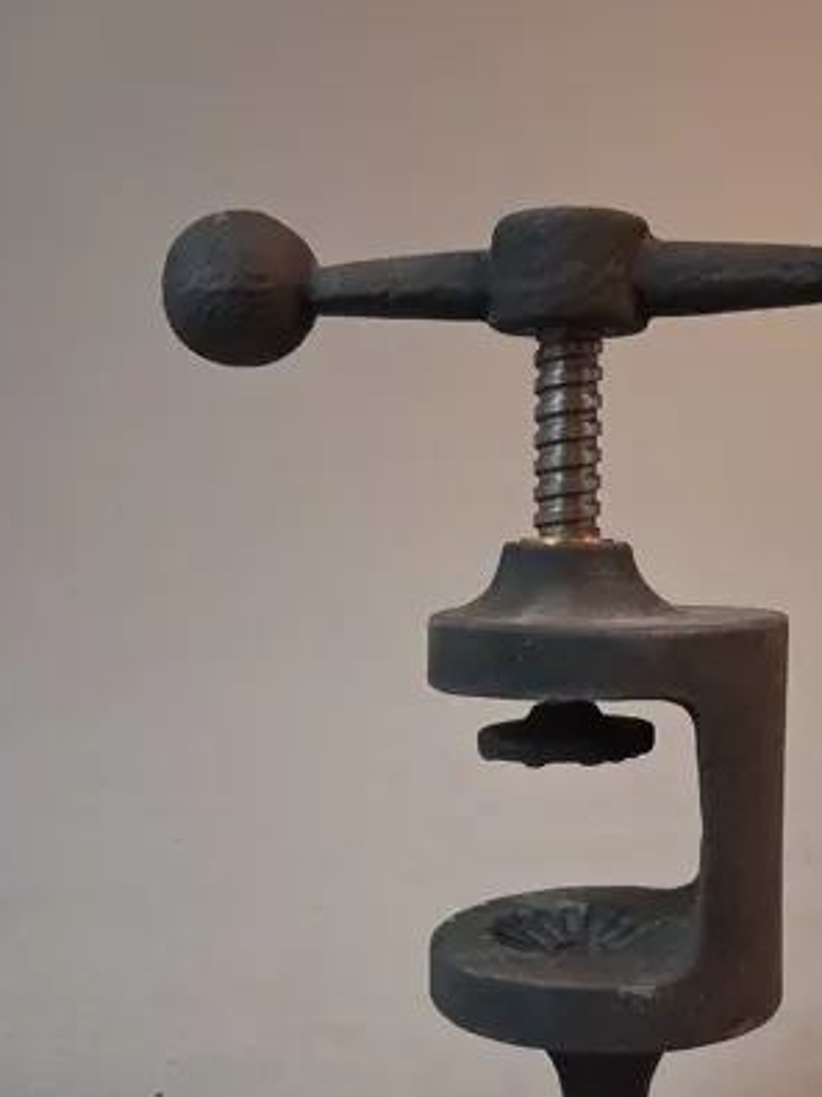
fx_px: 1299
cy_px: 783
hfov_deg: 34.8
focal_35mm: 41
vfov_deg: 44.7
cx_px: 547
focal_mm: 4
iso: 400
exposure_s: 1/50
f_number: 1.8
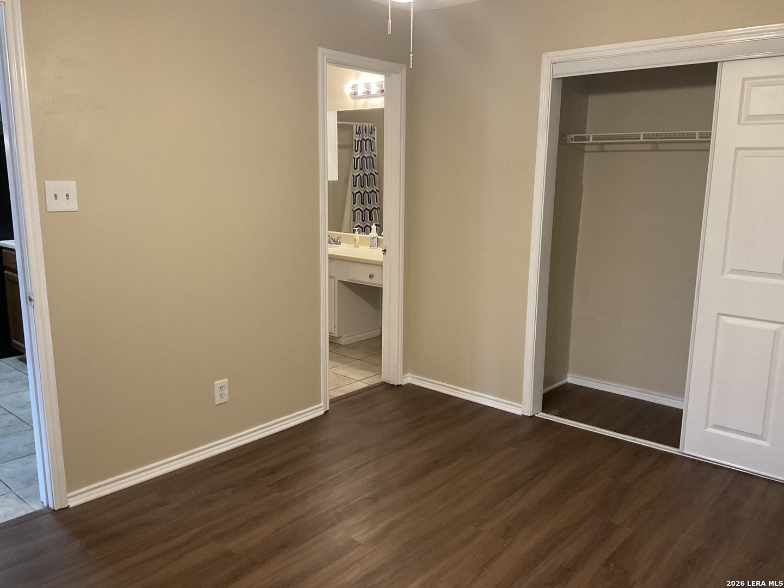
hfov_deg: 61.7
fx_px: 657
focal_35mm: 29
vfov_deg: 48.2
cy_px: 294
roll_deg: -0.4
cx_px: 392
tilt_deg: -11.1
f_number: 1.8
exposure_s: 1/60
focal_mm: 3
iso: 160
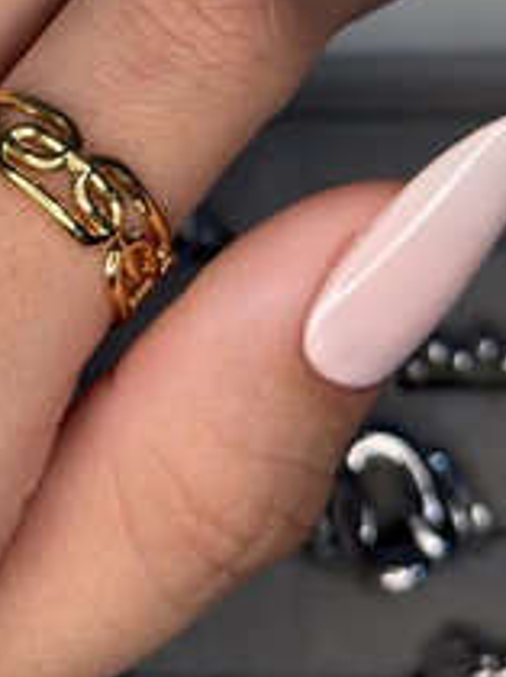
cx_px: -10
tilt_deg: -61.5
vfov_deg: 16.0
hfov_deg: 12.0
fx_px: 2383
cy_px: 121
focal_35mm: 122
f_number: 1.78
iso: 100
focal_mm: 6.76
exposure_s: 1/103
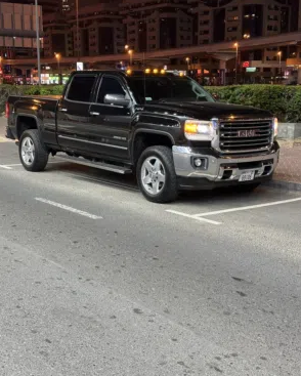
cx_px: 153
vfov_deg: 36.6
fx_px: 567
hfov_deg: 29.7
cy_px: 175
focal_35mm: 51
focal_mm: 6.86
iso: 200
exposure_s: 1/33
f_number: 1.78
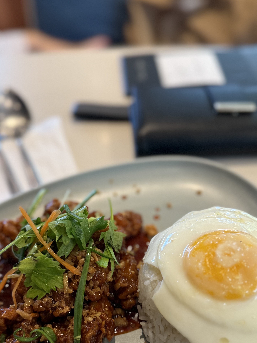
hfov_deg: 39.6
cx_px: 121
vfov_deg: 50.3
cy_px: 232
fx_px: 356
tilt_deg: -49.7
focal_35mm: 36
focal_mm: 6.76
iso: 250
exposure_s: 1/50
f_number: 1.78
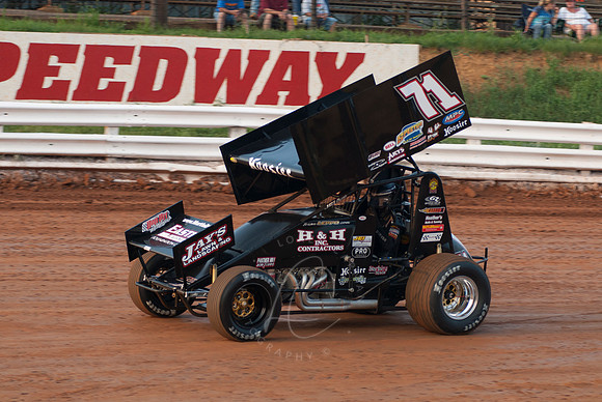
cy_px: 201
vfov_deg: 9.7
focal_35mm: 142
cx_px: 301
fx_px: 2385
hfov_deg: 14.4
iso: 250
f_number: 3.5
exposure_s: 1/400
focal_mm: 95
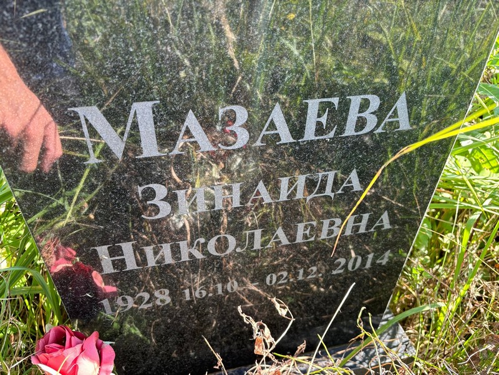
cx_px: 250
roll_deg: -3.9
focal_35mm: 26
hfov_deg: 67.3
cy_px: 188
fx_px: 375
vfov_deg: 53.1
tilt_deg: -38.4
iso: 40
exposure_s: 1/121
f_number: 1.6
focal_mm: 5.96
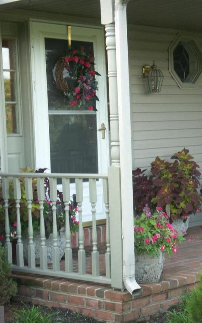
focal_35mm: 77
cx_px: 168
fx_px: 678
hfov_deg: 16.8
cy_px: 160
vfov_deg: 26.8
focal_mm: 11.5
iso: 50
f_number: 3.5
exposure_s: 1/50
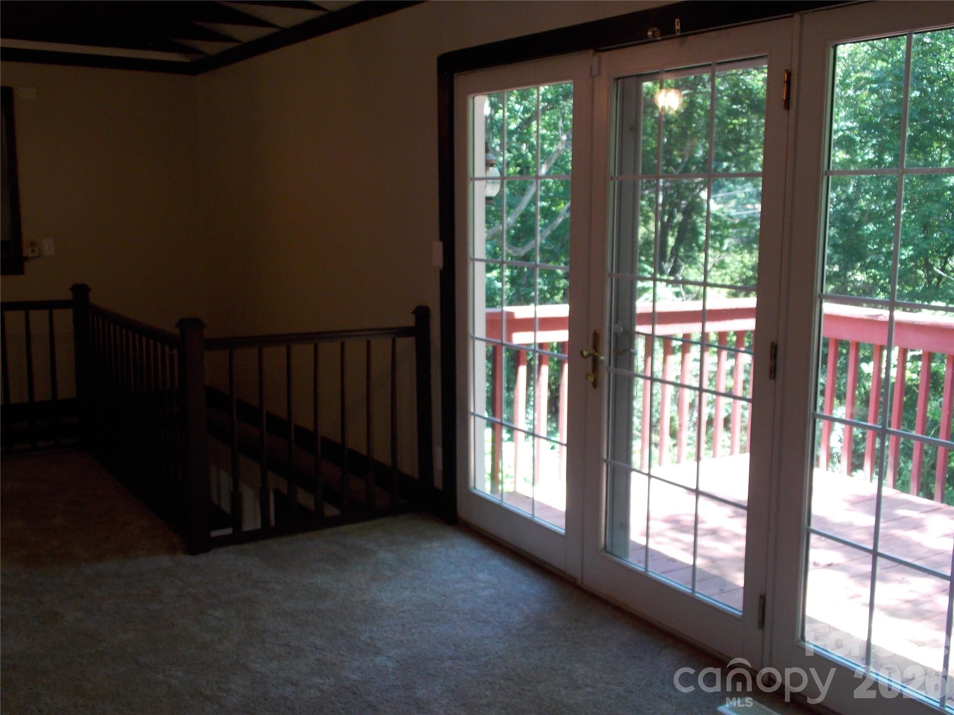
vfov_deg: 41.8
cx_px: 477
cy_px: 358
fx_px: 937
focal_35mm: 34
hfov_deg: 54.0
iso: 125
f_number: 3.4
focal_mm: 6.1
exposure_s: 1/30
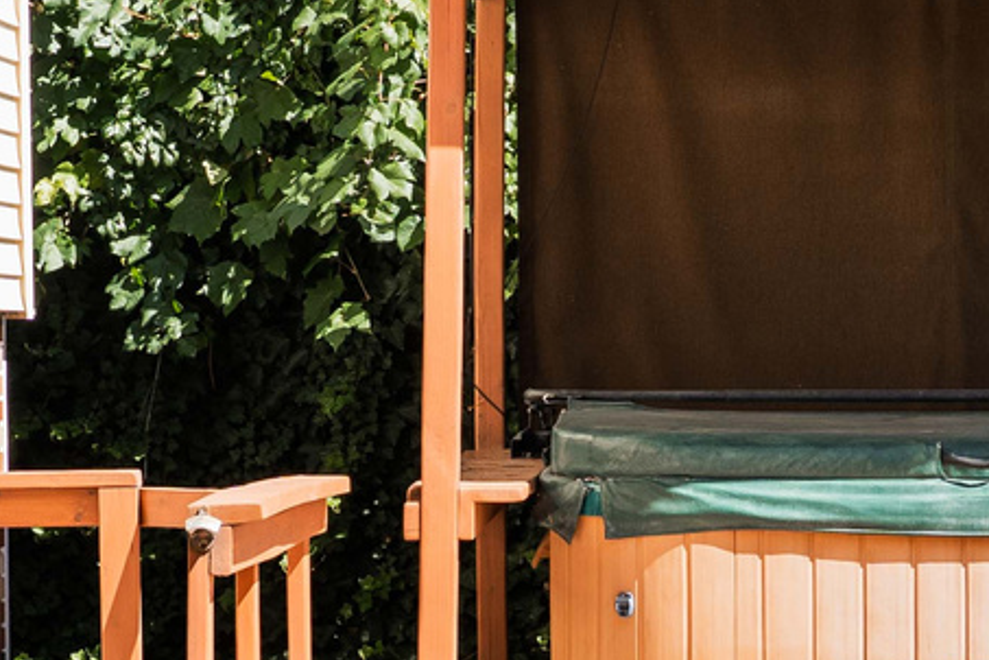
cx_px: 330
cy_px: 449
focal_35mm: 175
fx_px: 4807
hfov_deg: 11.7
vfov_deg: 7.8
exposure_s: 1/125
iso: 100
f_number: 8
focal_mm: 38.7
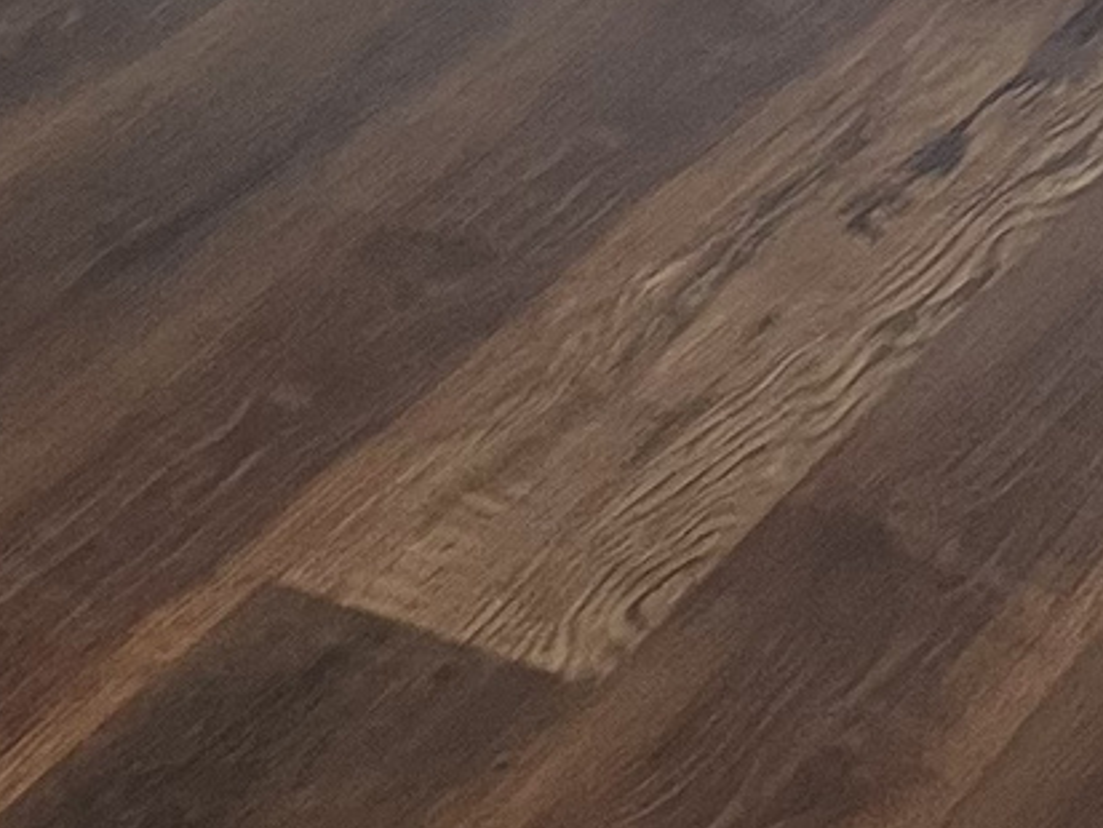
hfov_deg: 14.5
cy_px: -676
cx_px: -446
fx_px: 4112
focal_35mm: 129
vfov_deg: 10.8
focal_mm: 5.1
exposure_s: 1/60
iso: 125
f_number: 1.6
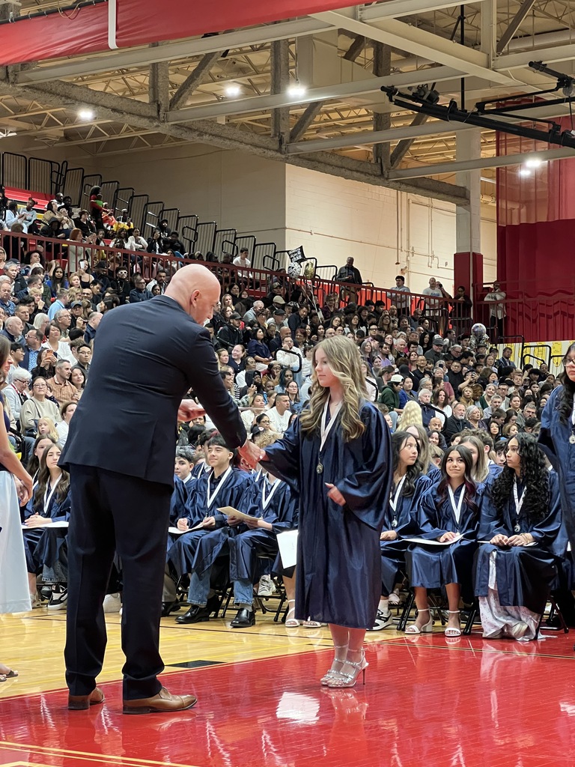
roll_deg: -0.1
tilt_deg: +2.9
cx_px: 288
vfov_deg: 25.3
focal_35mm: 77
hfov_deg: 19.1
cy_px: 384
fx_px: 1705
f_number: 2.8
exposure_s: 1/60
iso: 640
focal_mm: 9
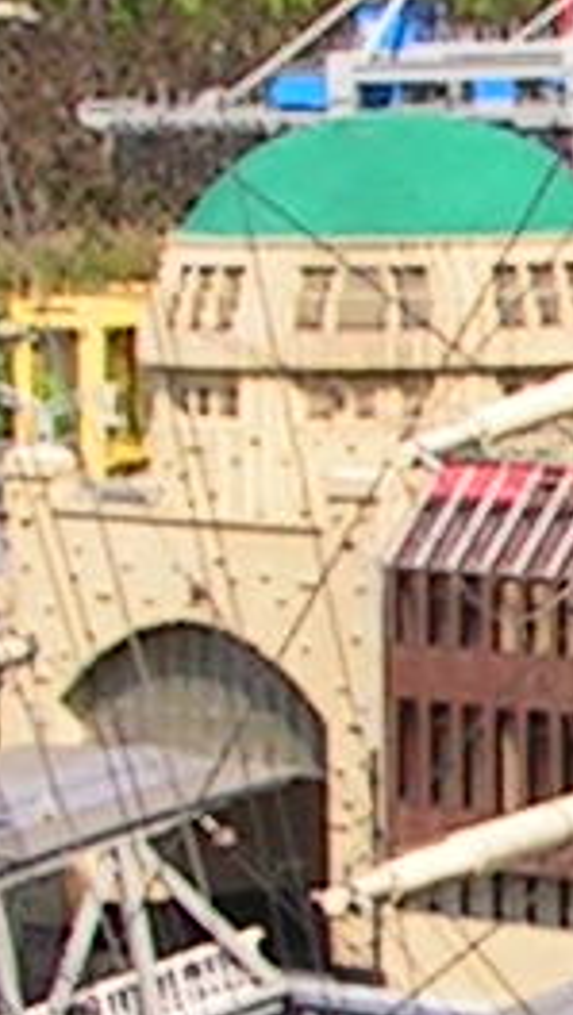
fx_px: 9591
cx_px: 1634
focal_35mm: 356
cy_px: 554
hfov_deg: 3.4
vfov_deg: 6.1
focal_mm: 6.3
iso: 50
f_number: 5.6
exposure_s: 1/250
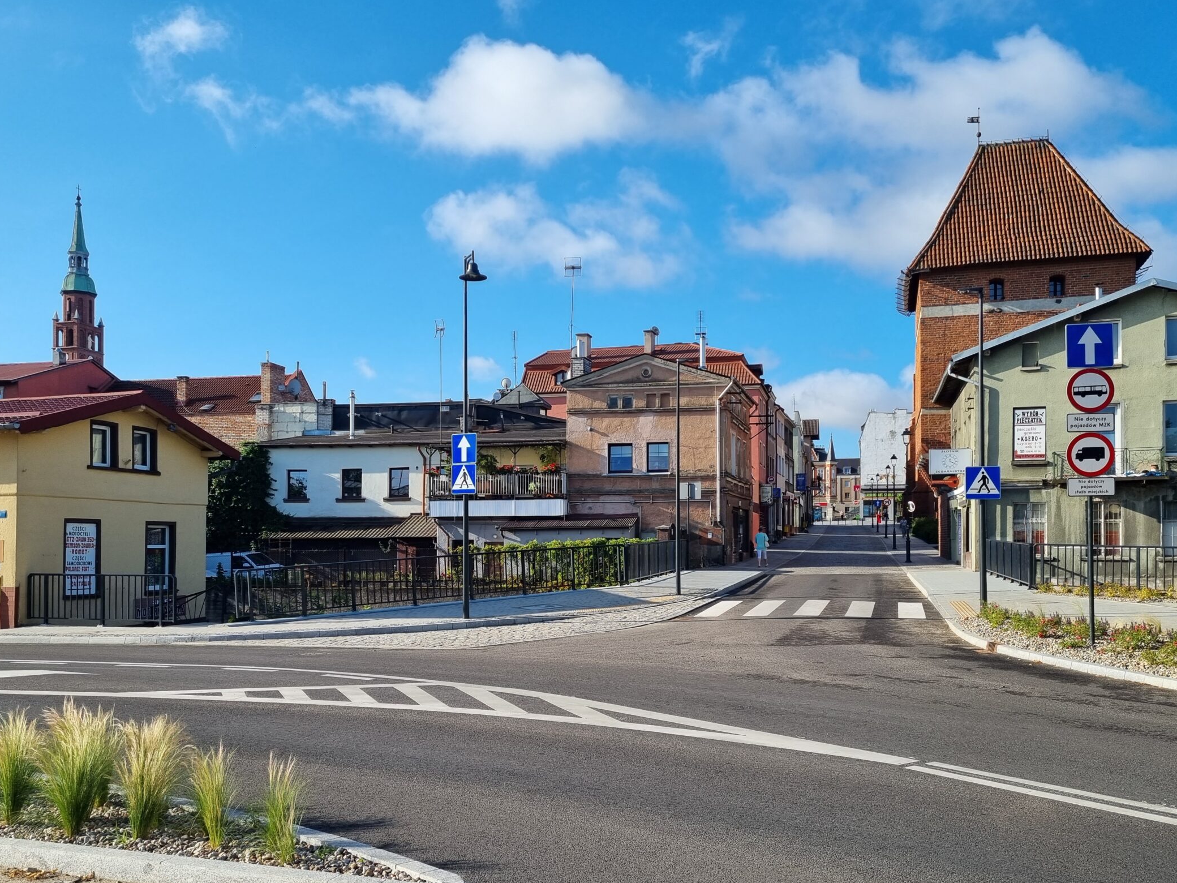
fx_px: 1088
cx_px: 565
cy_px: 524
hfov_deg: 56.8
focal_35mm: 32
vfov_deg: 44.0
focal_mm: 5.4
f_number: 1.8
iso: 50
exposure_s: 1/2048
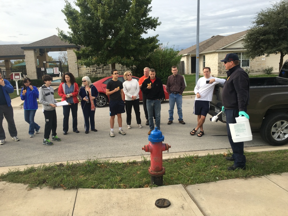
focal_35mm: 29
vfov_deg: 48.2
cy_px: 108
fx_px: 241
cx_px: 144
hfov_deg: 61.7
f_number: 2.2
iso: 25
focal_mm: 4.15
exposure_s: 1/499
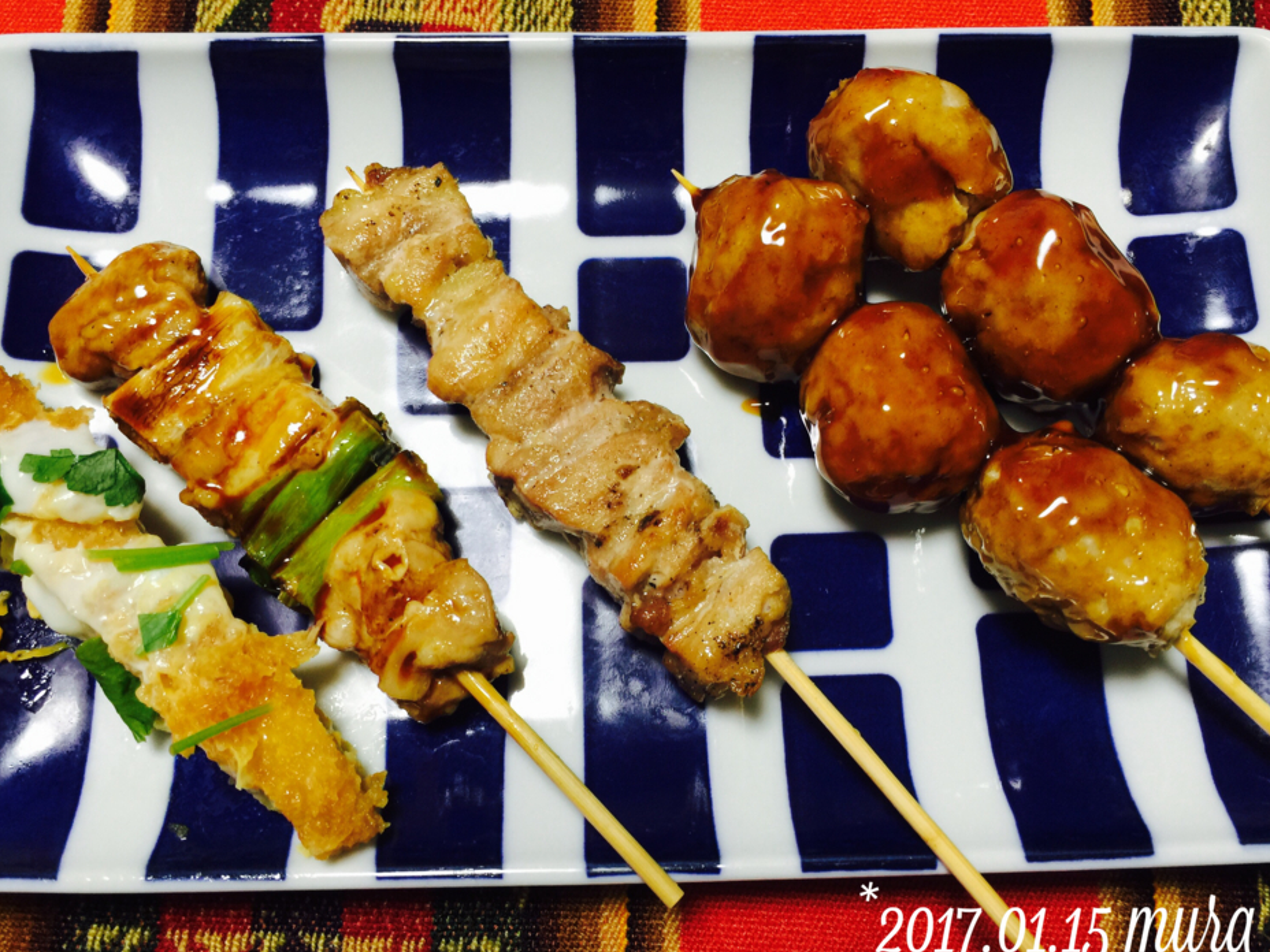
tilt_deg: -75.7
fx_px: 1174
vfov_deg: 44.2
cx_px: 642
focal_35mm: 32
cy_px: 471
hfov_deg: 56.8
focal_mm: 4.15
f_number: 2.2
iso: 32
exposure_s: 1/15
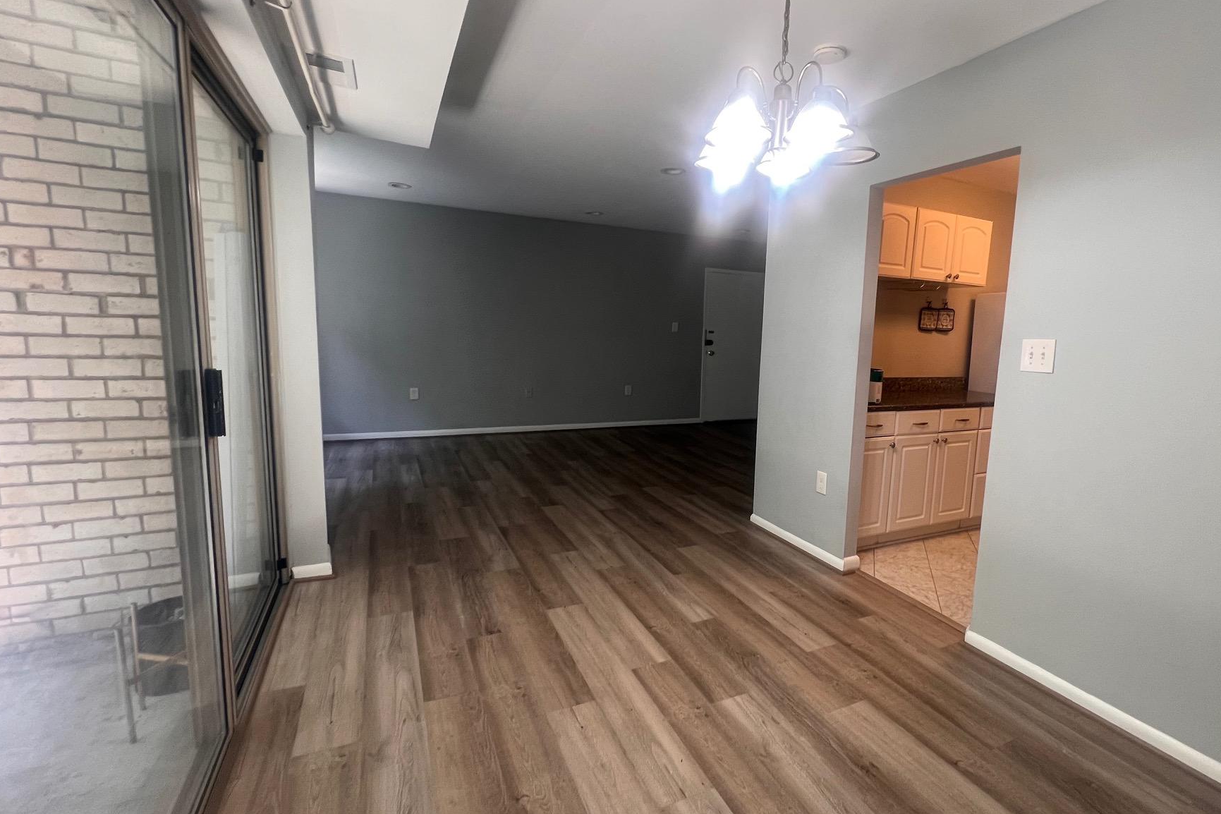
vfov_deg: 73.7
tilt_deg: -6.3
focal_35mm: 16
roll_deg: -0.9
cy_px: 403
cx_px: 695
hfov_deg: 96.1
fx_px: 543
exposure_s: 1/120
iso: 200
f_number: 1.8
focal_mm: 1.57
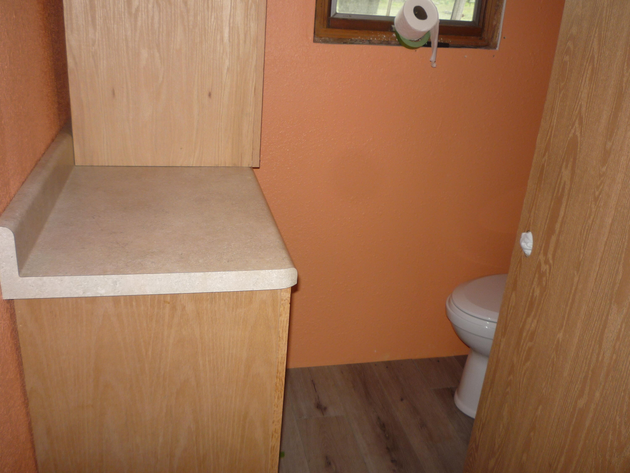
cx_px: 315
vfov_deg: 44.2
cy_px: 236
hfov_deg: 56.8
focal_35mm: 32
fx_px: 582
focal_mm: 5.2
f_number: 3.3
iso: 100
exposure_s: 1/30
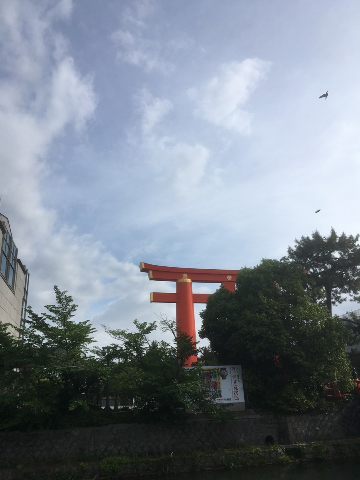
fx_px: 402
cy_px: 240
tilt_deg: +17.7
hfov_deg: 48.2
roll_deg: +4.8
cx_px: 180
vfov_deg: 61.7
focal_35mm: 29
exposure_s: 1/2198
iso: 25
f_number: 2.2
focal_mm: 4.15
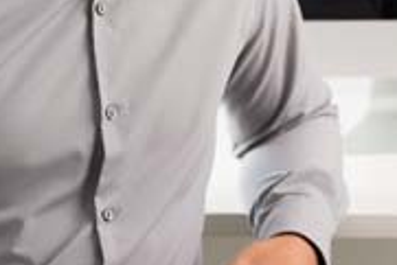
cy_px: -129
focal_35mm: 282
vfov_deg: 4.8
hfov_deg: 7.3
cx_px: 453
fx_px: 3112
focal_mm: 85
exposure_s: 1/100
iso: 125
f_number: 2.8
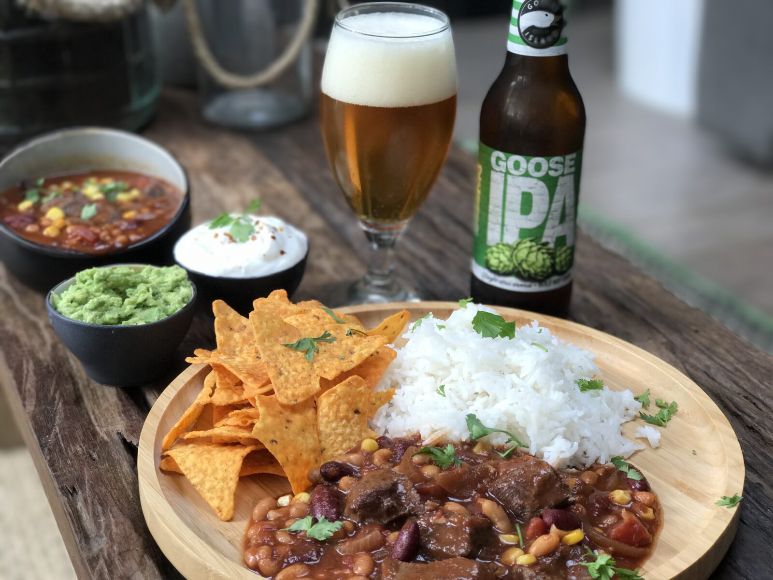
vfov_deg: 25.7
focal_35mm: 57
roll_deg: -0.3
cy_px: 290
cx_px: 386
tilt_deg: -26.3
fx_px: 1273
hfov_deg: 33.8
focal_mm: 6.6
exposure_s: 1/50
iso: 50
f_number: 2.8
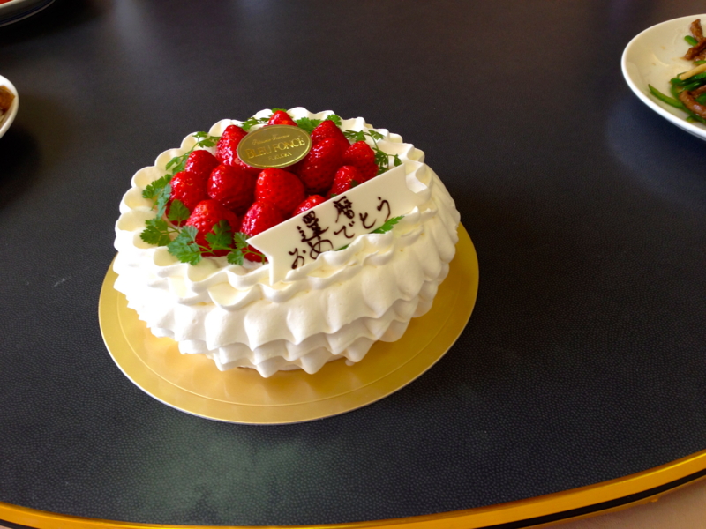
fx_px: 673
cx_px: 353
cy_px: 264
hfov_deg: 55.4
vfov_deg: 42.9
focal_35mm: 33
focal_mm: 4.13
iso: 50
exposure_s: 1/20
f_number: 2.4
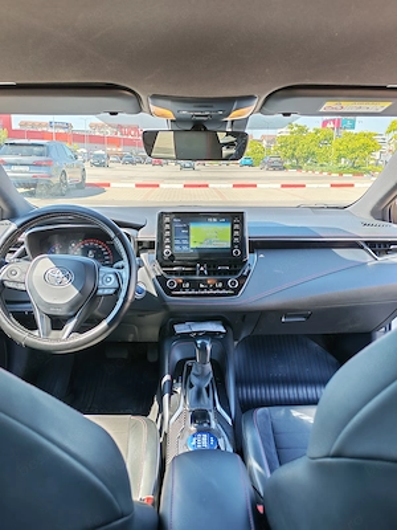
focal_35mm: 27
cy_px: 265
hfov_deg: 51.4
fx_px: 413
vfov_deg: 65.3
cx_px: 198
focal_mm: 6.12
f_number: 1.9
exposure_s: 1/100
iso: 100
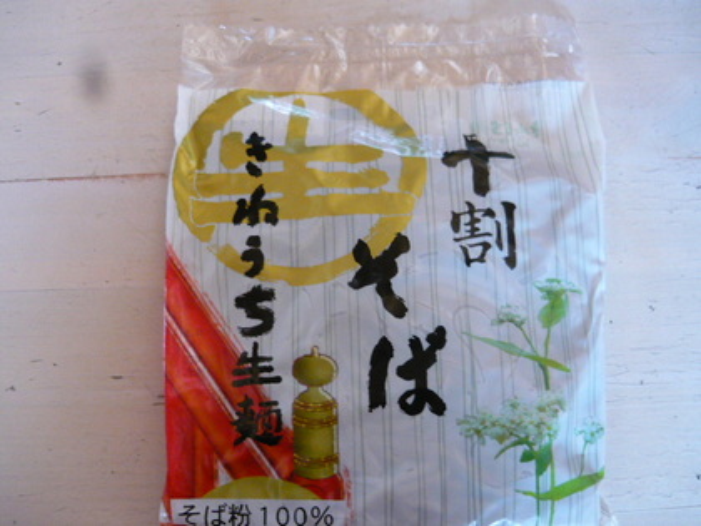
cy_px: 263
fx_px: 668
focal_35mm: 33
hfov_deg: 55.4
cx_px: 350
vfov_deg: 42.9
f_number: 2.8
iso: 400
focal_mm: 5.5
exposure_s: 1/15
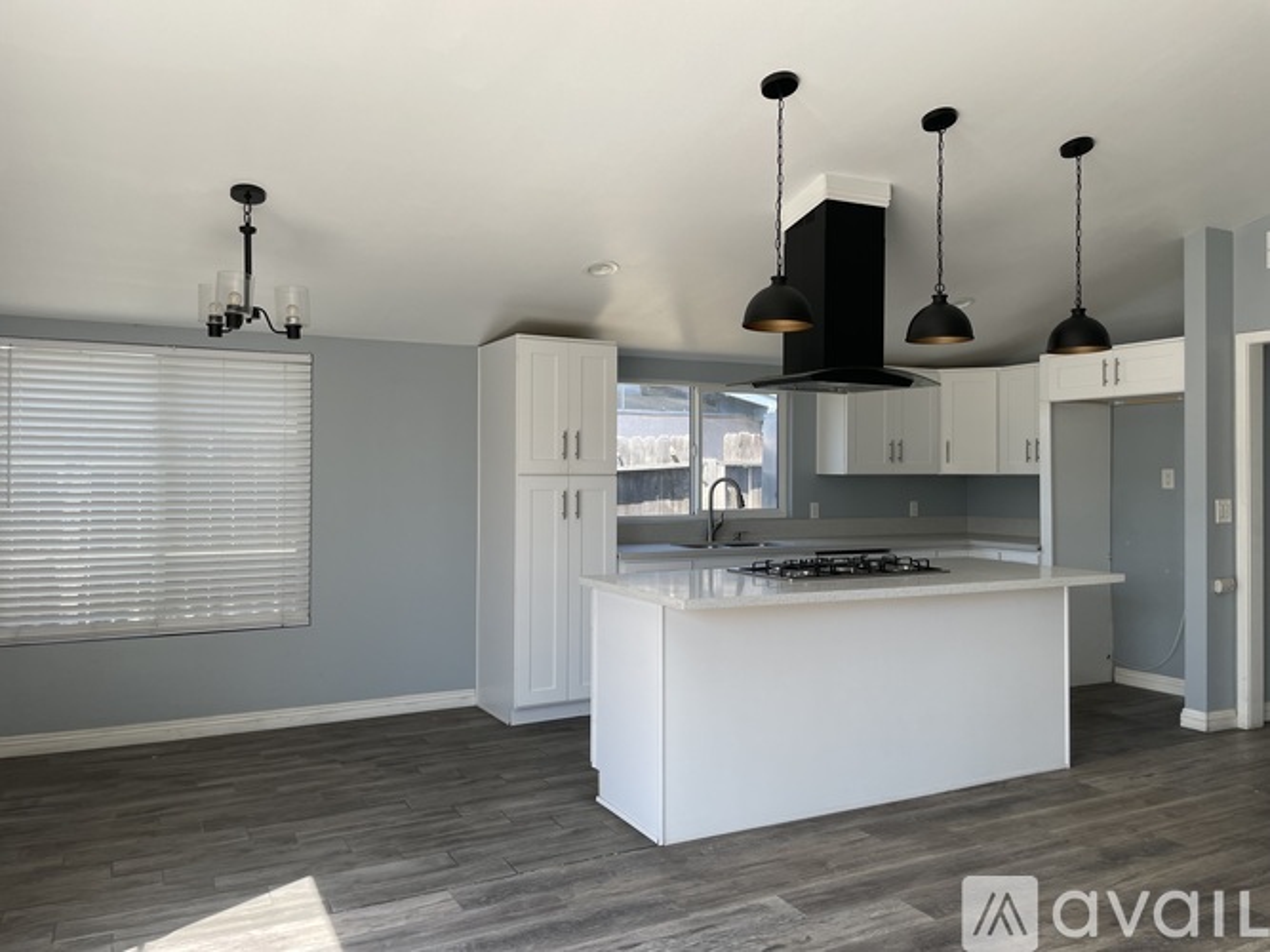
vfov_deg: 53.0
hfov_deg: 67.3
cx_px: 635
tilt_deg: +0.4
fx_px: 954
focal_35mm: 26
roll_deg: -0.4
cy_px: 476
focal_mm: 4.2
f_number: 1.6
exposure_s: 1/180
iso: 32
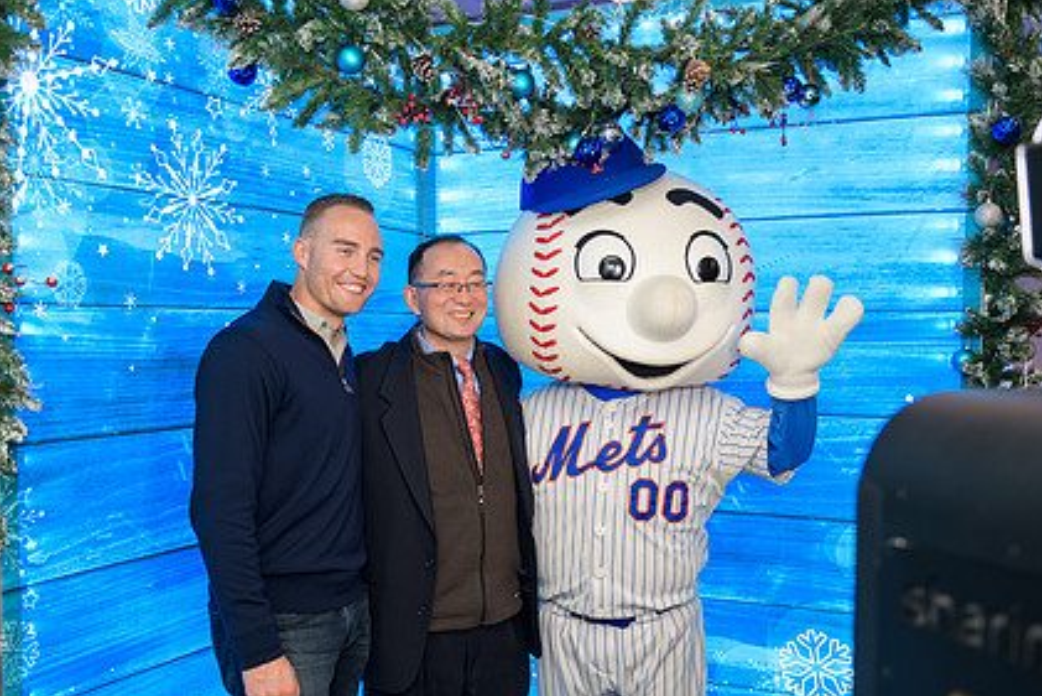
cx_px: 502
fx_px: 1158
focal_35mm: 40
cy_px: 425
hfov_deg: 48.4
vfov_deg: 33.3
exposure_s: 1/125
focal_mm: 29
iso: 400
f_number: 3.2
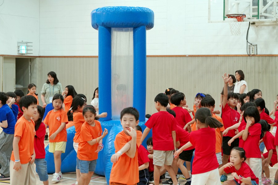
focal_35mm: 70
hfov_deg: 28.8
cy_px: 92
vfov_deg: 19.5
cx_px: 139
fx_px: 541
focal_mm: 70
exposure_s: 1/160
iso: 1600
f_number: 4
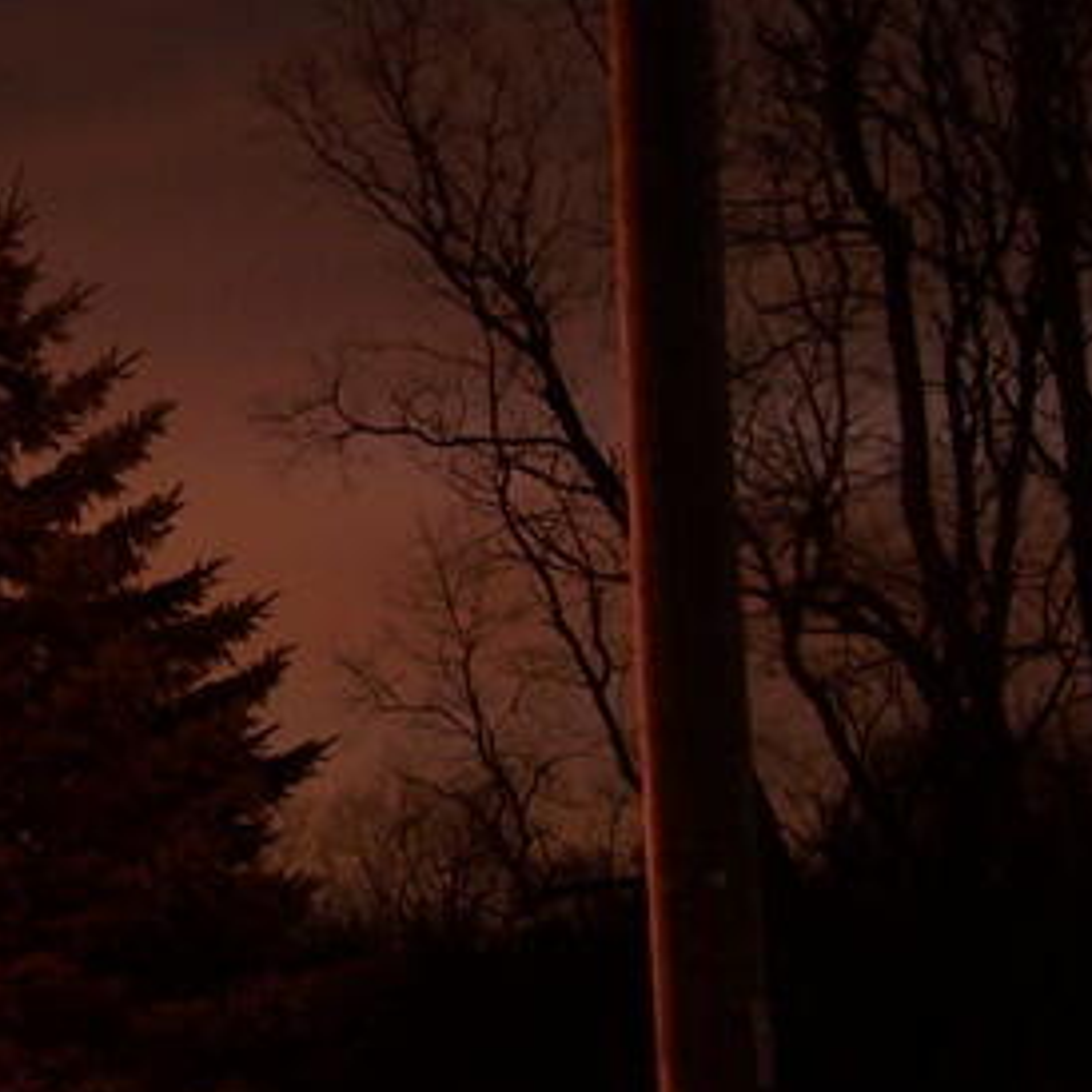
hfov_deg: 12.7
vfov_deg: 13.2
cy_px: 602
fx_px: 4711
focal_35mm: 132
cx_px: -422
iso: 80
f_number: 2.8
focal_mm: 6.7
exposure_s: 16
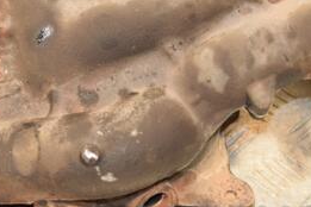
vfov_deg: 8.8
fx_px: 1340
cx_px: 111
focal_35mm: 155
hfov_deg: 13.2
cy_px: 65
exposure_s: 1/160
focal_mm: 45
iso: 800
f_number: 4.8
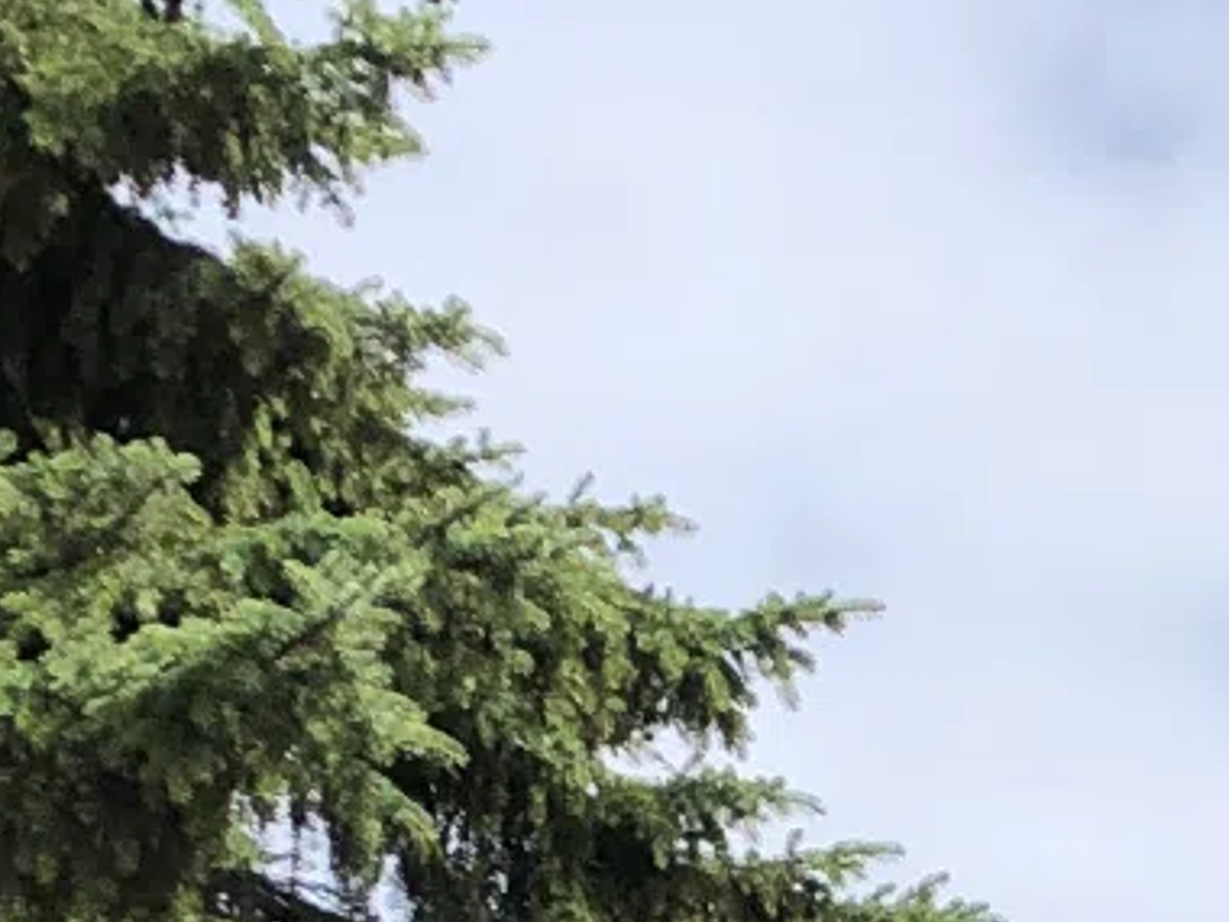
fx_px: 6284
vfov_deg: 8.2
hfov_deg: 11.0
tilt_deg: +15.1
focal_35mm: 177
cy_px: 1540
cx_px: 1352
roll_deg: +0.3
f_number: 1.8
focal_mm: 4
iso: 20
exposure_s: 1/1736
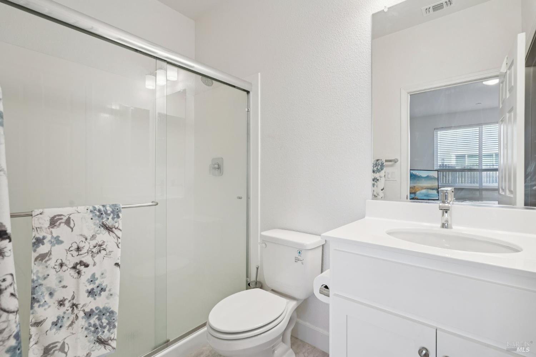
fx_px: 253
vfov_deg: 70.4
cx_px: 268
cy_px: 178
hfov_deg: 93.3
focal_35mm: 17
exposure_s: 1/25
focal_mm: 17
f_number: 9
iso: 400
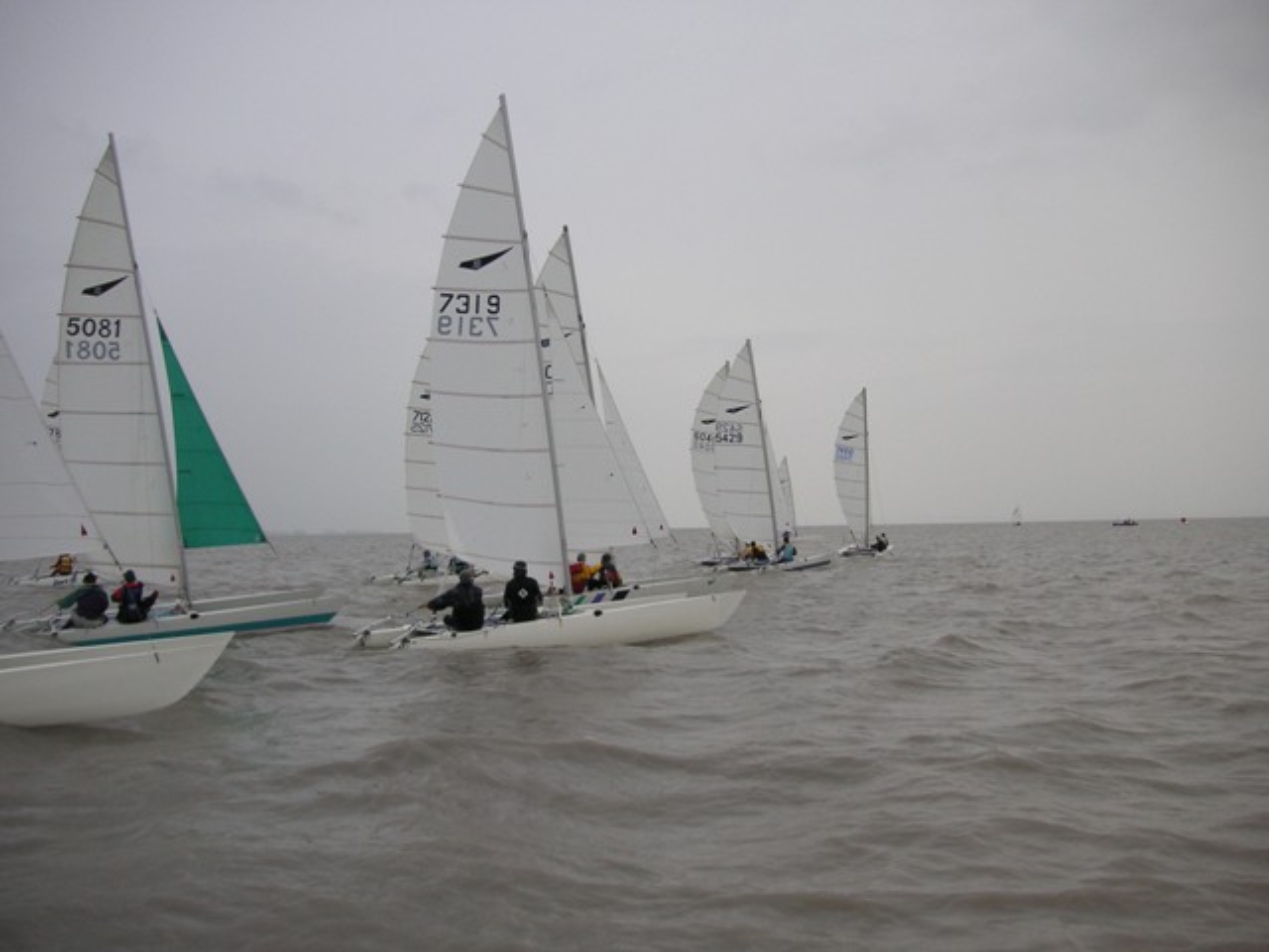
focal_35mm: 37
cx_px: 634
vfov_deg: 38.7
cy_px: 476
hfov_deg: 50.1
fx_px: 1356
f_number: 2.8
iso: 50
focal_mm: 6.1
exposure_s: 1/350
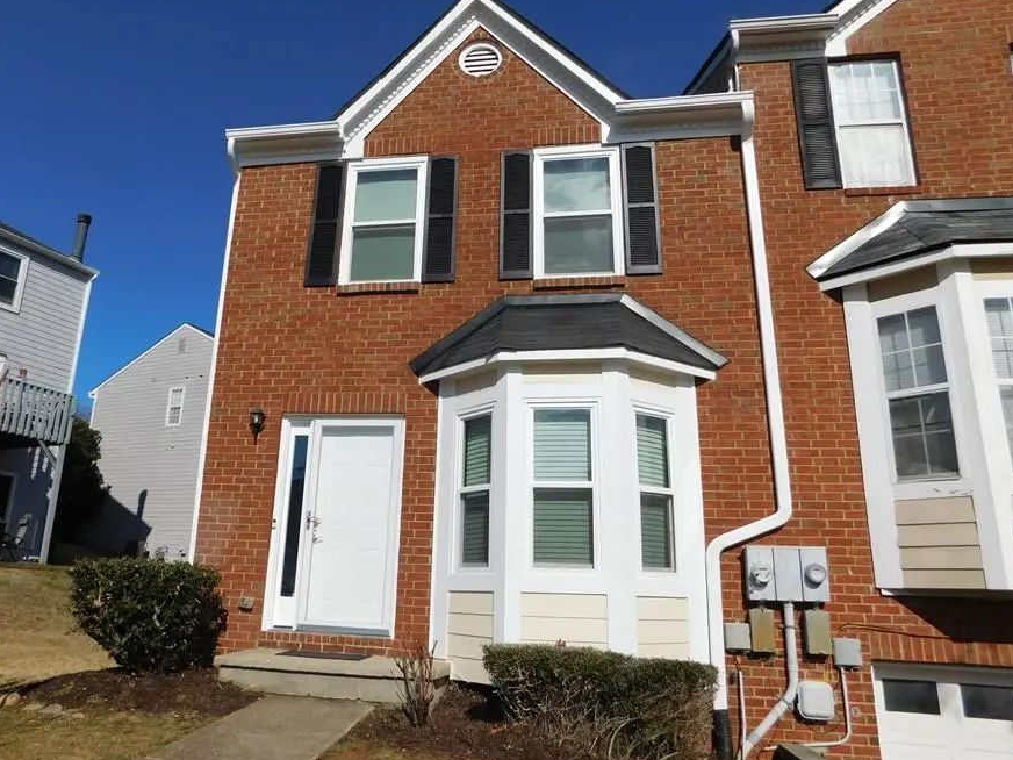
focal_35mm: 27
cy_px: 357
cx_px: 434
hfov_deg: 65.0
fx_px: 790
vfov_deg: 51.3
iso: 125
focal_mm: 4
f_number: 6
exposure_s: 1/1250
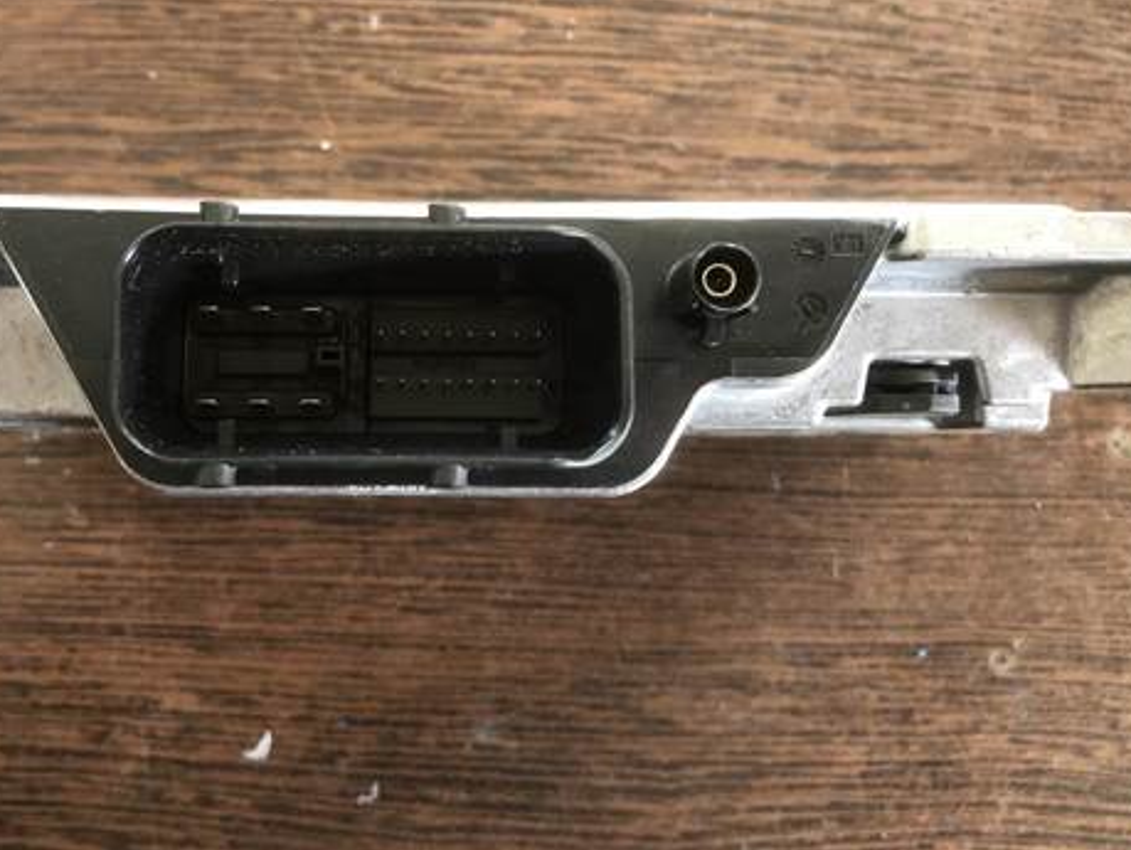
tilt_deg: -80.5
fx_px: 1275
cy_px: 301
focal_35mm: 39
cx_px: 416
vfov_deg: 36.6
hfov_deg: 47.3
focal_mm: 4
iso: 80
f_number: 1.8
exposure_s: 1/17
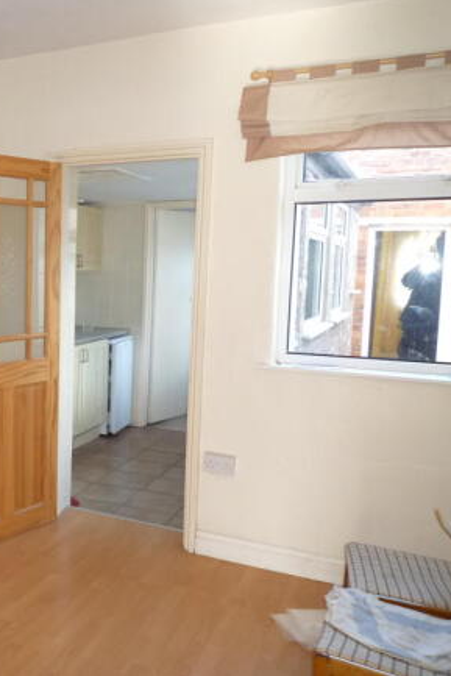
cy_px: 336
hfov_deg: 34.7
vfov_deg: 54.4
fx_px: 657
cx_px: 7
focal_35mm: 35
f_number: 2.8
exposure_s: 1/30
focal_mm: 4.4
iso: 200
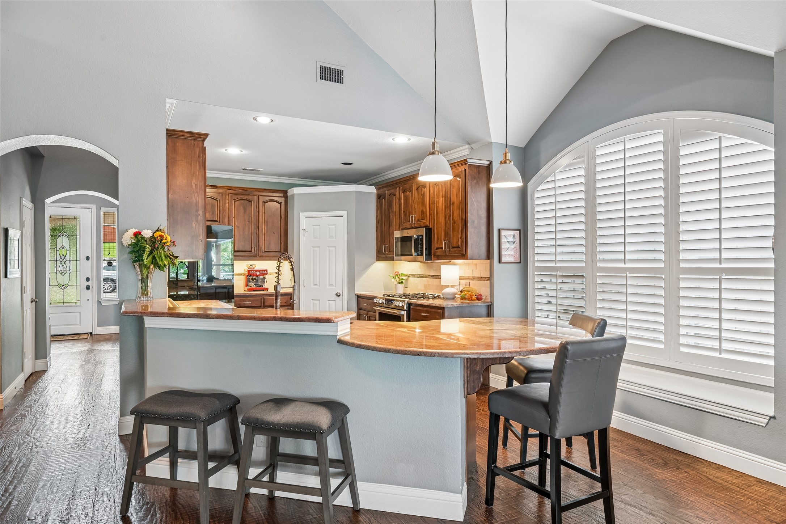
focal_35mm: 22
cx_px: 393
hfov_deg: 79.9
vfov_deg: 58.3
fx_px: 469
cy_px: 262
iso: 400
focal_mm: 21.5
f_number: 8
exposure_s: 1/5
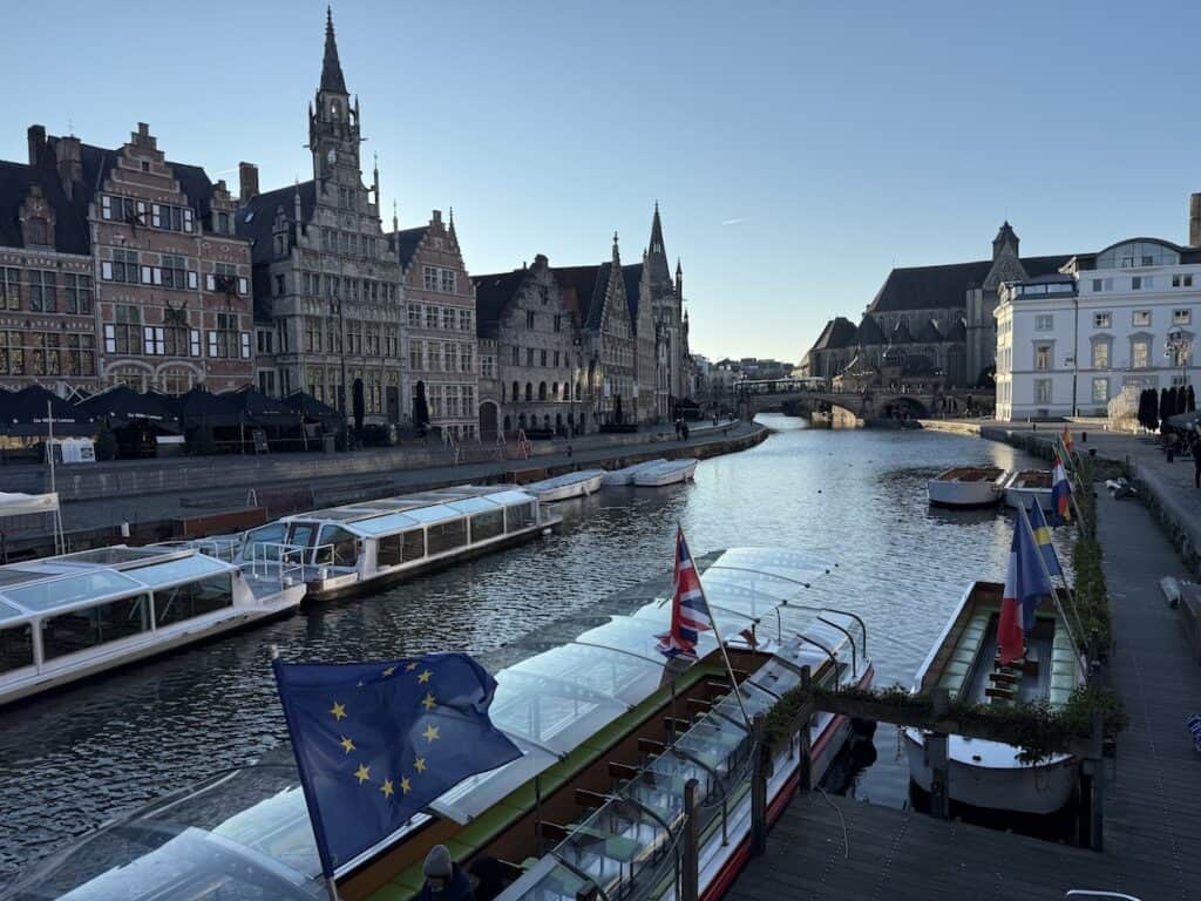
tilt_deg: -3.0
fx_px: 833
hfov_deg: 71.6
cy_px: 450
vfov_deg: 56.8
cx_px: 600
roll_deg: +1.1
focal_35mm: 24
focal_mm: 6.76
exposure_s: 1/3759
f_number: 1.78
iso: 80
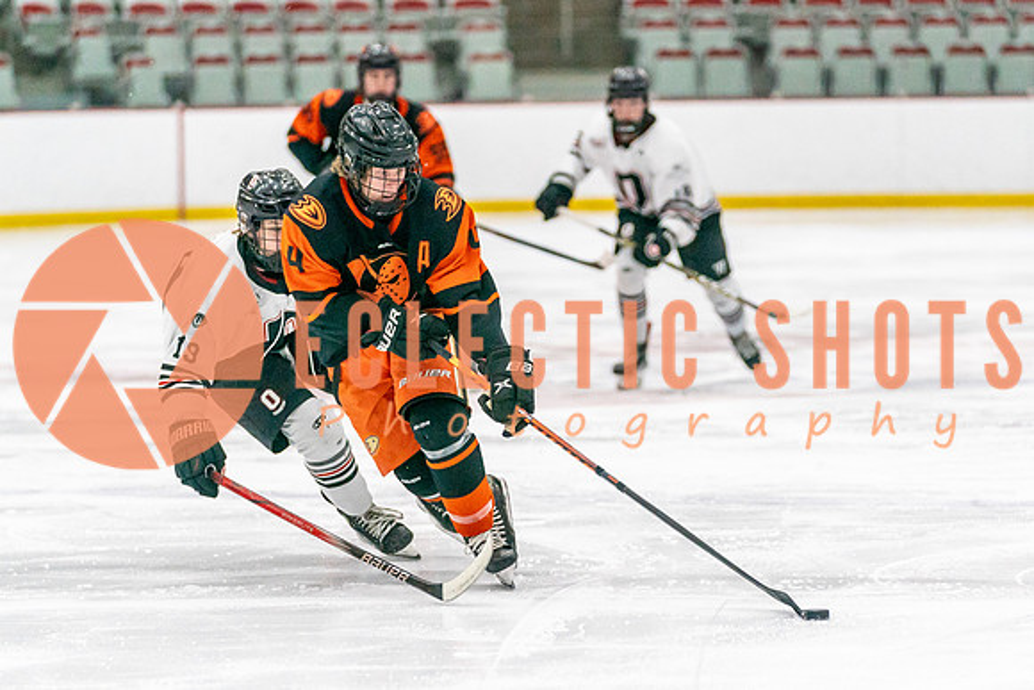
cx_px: 517
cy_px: 432
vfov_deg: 6.4
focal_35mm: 214
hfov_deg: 9.6
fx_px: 6148
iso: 3200
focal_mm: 142
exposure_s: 1/1250
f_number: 2.8
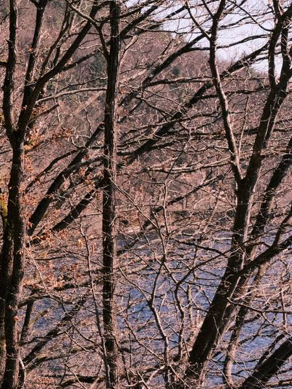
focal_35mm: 100
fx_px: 1125
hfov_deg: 13.8
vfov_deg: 19.6
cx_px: -155
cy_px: 141
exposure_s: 1/400
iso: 640
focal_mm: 26
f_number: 11
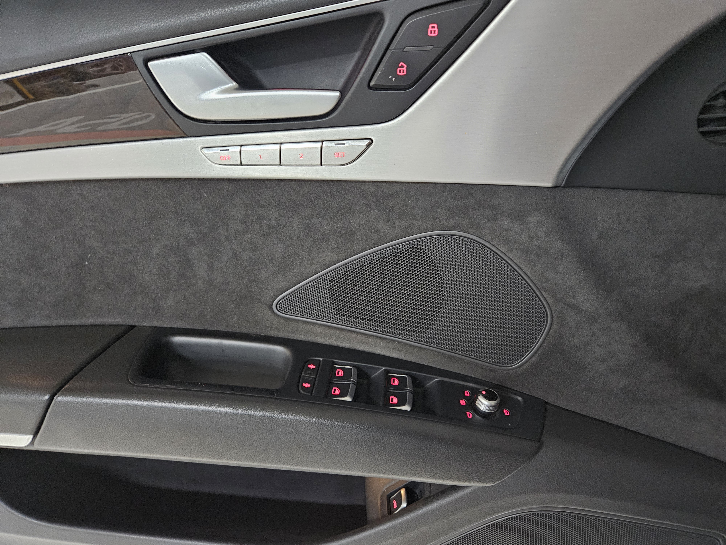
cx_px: 363
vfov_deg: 58.9
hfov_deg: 73.9
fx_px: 482
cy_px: 272
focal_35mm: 23
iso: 800
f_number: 1.8
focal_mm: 5.4
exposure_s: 1/24
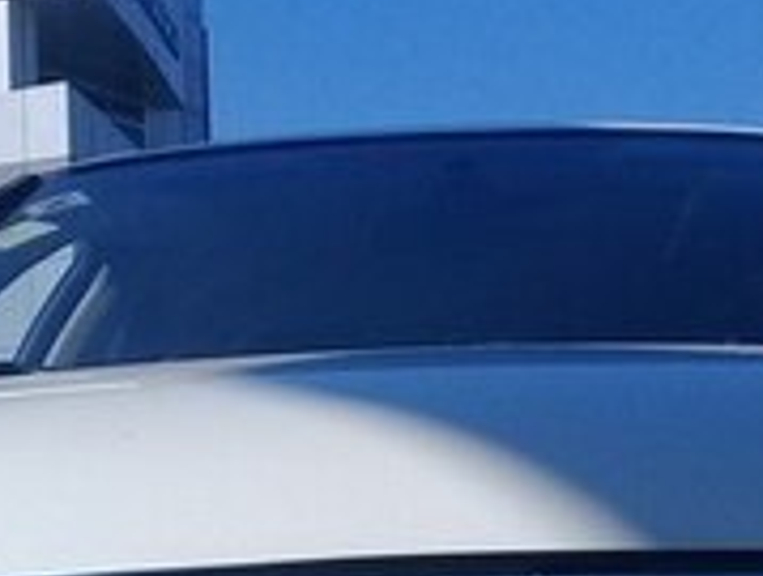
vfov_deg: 12.5
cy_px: 826
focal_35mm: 114
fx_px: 2518
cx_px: 460
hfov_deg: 17.2
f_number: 2.2
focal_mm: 3.3
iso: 50
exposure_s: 1/2445
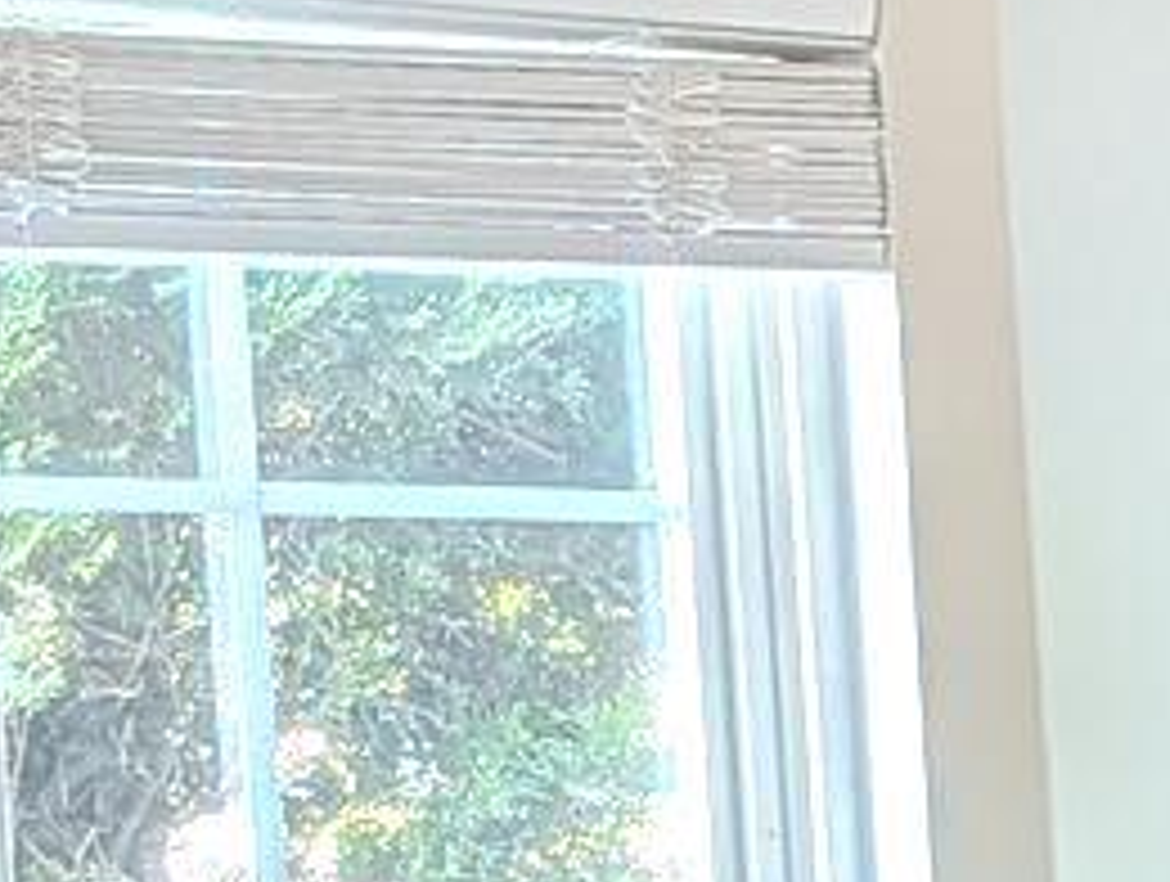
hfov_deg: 7.6
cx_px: 4496
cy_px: 1368
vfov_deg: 7.8
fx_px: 6366
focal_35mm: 188
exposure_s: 1/40
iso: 63
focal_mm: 6.9
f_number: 1.68
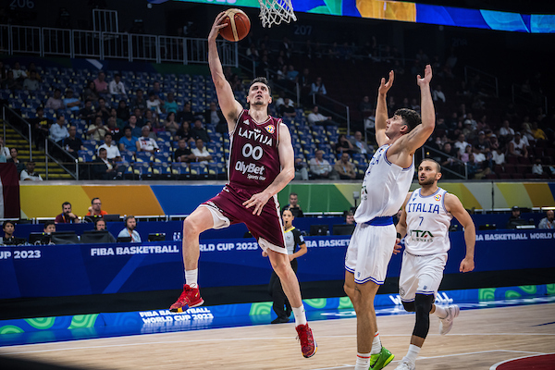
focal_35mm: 70
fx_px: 1079
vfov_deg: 19.5
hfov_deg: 28.8
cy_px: 185
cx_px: 278
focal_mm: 70
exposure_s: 1/2500
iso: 1600
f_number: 3.2
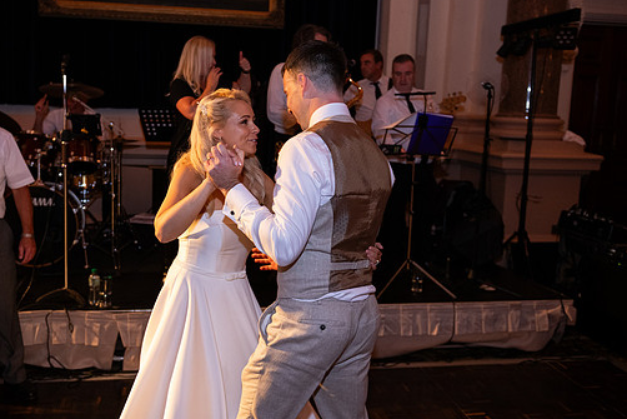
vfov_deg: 35.9
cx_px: 266
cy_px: 193
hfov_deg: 51.7
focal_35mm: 37
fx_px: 645
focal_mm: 32
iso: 1250
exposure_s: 1/160
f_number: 3.5
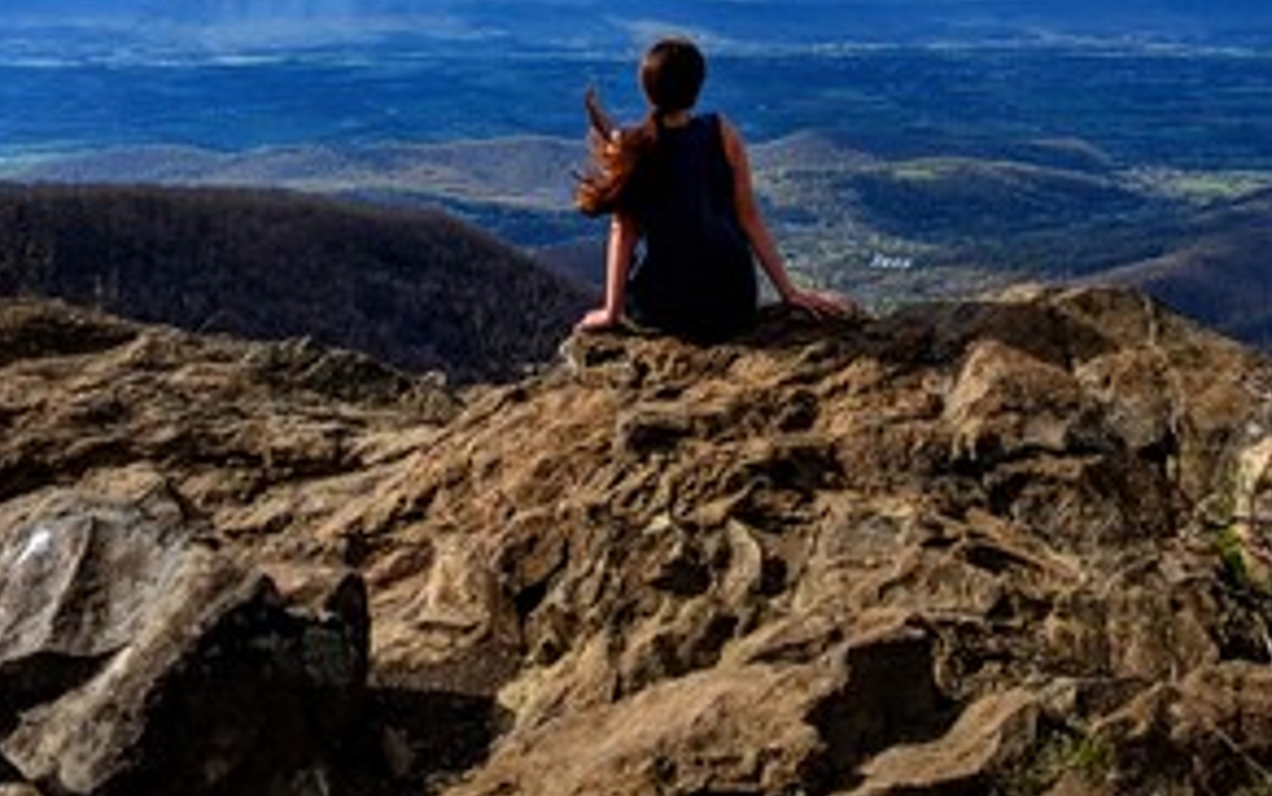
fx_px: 1699
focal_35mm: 49
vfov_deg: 25.4
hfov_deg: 41.0
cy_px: 48
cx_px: 621
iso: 62
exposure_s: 1/5952
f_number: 1.85
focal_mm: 6.81
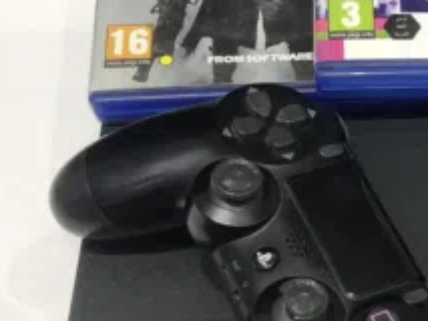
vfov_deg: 17.5
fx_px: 1039
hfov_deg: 21.7
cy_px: 249
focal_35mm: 84
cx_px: 502
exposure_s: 1/15
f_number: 1.8
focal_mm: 4
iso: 50
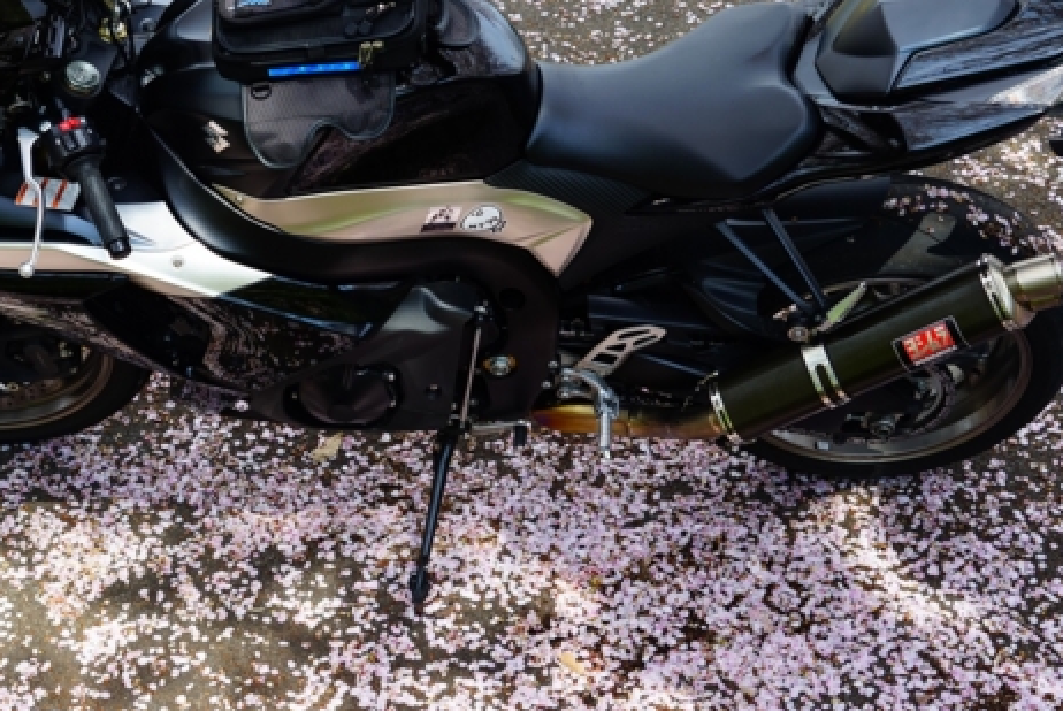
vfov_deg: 21.2
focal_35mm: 64
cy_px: 205
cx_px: 430
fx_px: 1892
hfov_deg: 31.3
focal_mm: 37
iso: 100
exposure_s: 1/100
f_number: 8
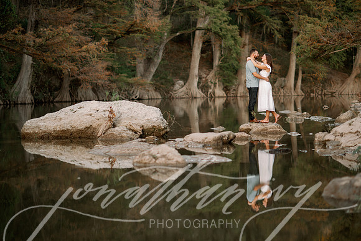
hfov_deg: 23.9
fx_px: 853
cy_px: 120
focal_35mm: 85
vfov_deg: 16.1
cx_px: 180
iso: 125
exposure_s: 1/160
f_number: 2
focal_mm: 85
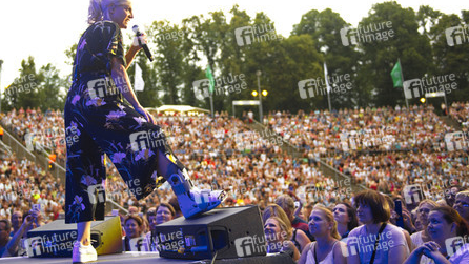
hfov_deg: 54.0
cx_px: 233
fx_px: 460
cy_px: 113
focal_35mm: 37
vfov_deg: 32.0
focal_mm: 35
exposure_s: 1/160
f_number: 2.8
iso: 1600
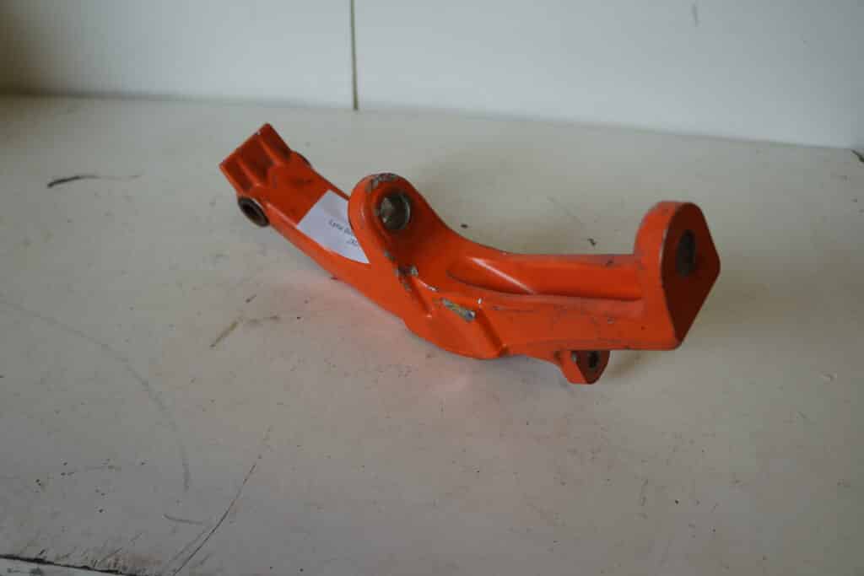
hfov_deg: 67.4
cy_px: 288
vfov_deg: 47.9
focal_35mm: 27
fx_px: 648
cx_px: 432
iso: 100
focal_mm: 18
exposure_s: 1/60
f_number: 3.5
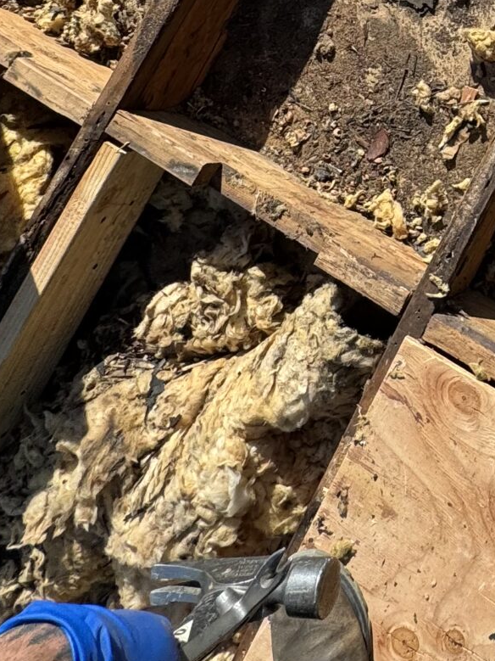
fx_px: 877
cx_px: 653
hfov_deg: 26.5
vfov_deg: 33.9
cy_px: -117
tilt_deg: -59.0
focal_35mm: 46
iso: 50
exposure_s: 1/1063
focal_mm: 2.22
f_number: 2.2
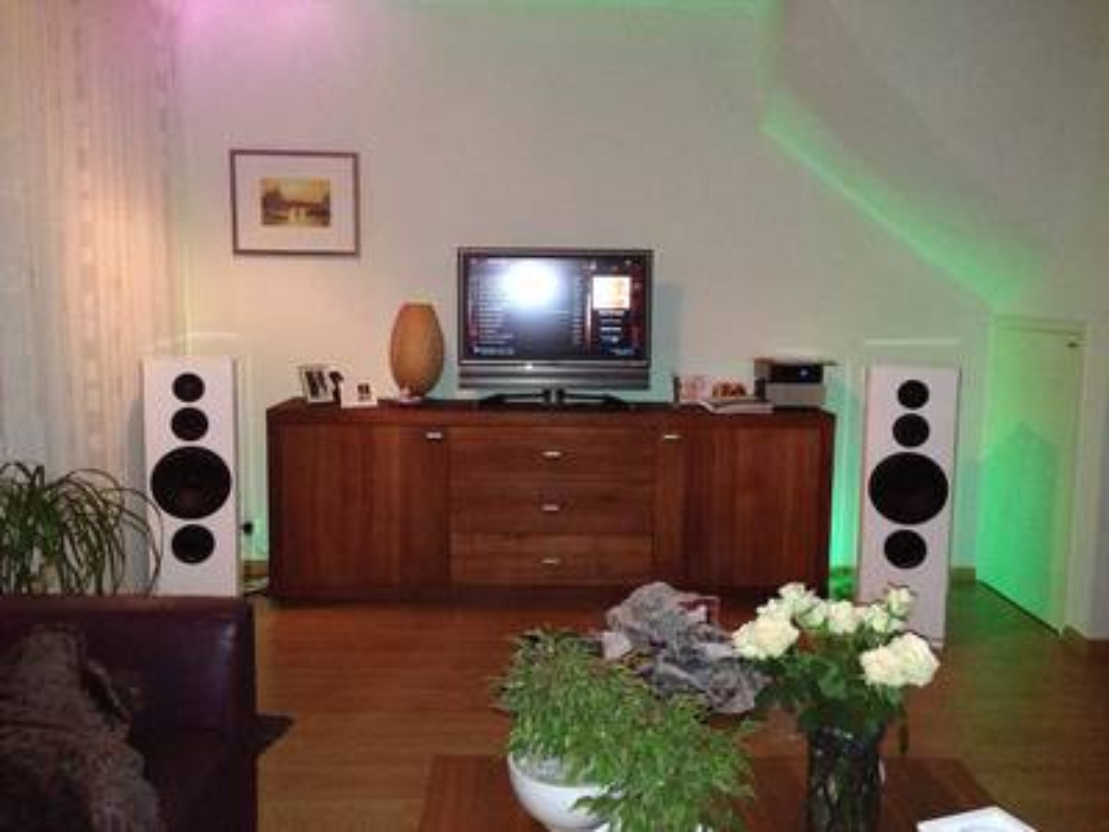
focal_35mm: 33
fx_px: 1057
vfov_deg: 42.9
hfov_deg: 55.4
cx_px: 554
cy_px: 416
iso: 640
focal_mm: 4.13
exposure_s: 1/16
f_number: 2.4
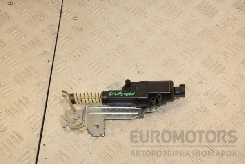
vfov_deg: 21.6
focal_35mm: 63
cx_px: 122
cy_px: 82
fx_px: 429
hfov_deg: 31.9
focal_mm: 42
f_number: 9
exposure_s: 1/200
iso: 800
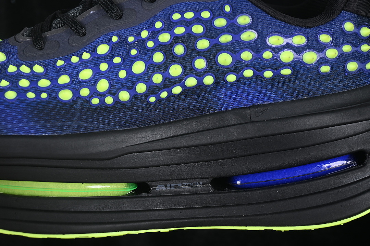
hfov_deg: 27.0
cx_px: 185
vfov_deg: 18.2
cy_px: 123
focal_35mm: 75
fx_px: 771
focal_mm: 50
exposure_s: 1/60
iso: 160
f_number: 6.3
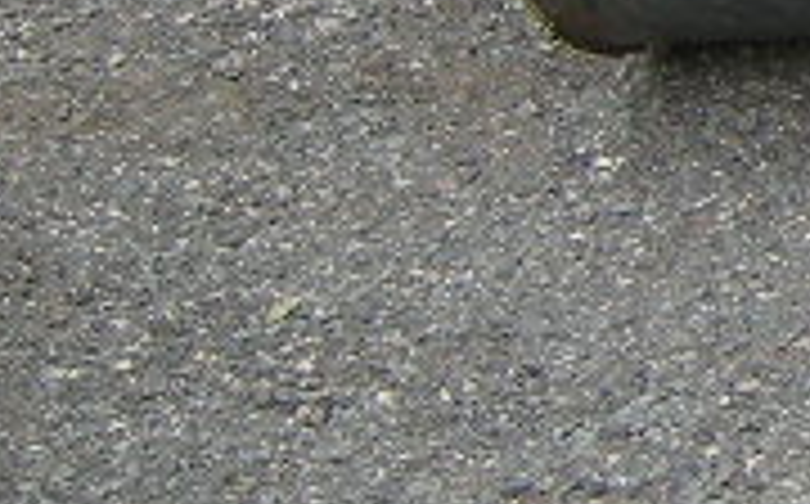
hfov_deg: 10.0
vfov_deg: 7.5
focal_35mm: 169
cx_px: 2254
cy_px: -360
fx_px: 3726
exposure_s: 1/263
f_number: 2.8
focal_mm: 4.7
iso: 64
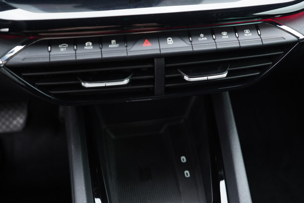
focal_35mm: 36
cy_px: 102
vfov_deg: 36.9
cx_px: 152
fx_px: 304
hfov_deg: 53.1
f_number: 2.8
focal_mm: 24
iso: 500
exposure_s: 1/40
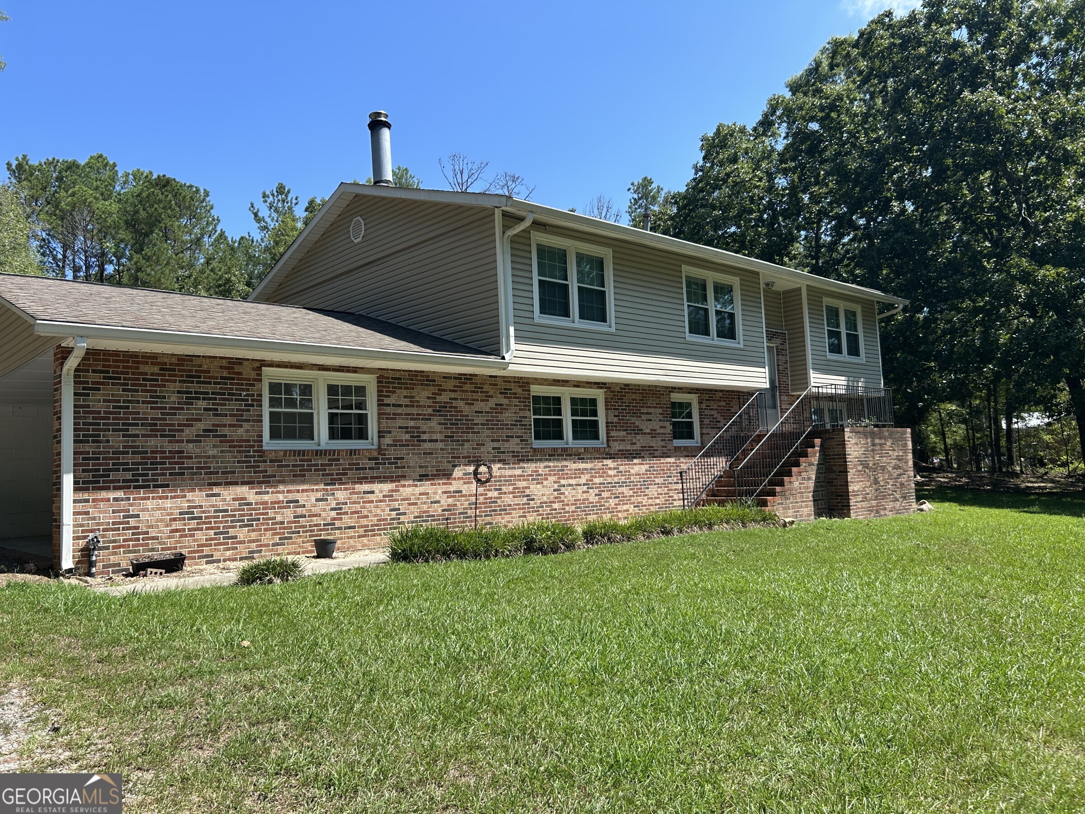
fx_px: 815
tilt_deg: +4.3
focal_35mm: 26
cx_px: 542
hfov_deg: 67.3
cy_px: 407
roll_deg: +3.3
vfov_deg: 53.1
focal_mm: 5.7
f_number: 1.5
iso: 50
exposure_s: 1/2208
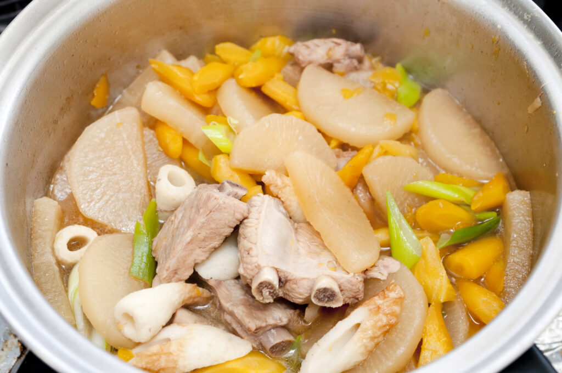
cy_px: 186
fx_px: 935
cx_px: 281
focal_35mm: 60
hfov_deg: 33.4
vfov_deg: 22.6
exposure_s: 1/60
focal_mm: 40
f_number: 5.6
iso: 400
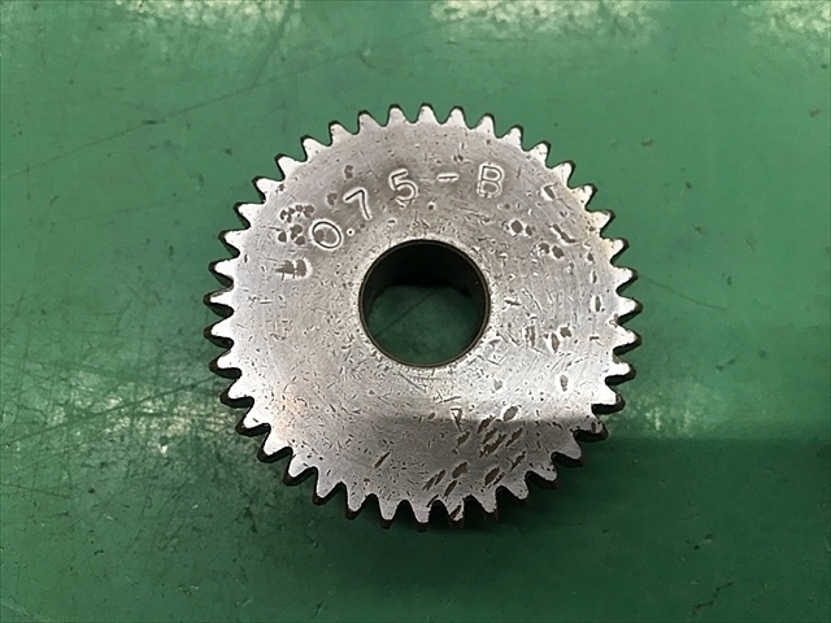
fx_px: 696
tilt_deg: -78.1
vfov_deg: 48.2
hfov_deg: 61.7
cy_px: 312
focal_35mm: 29
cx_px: 416
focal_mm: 4.15
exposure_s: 1/30
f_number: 2.2
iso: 80
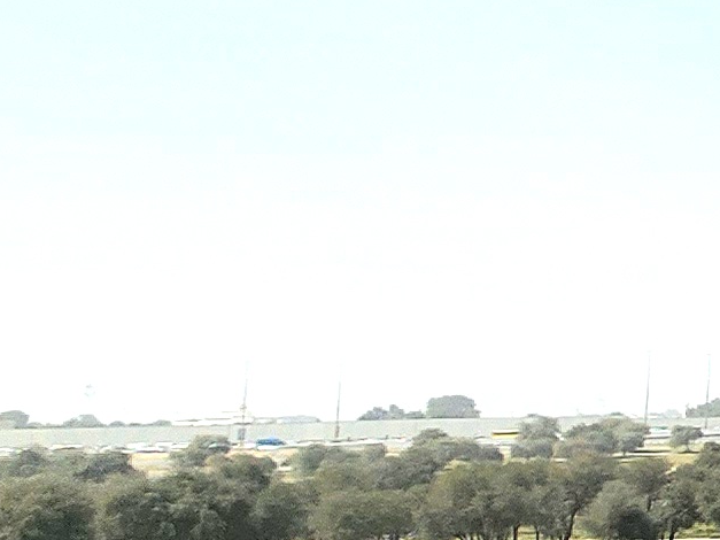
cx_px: 2128
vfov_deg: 17.8
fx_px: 1726
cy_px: 260
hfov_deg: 11.7
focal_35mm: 83
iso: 50
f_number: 2.2
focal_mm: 2.2
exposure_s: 1/5000
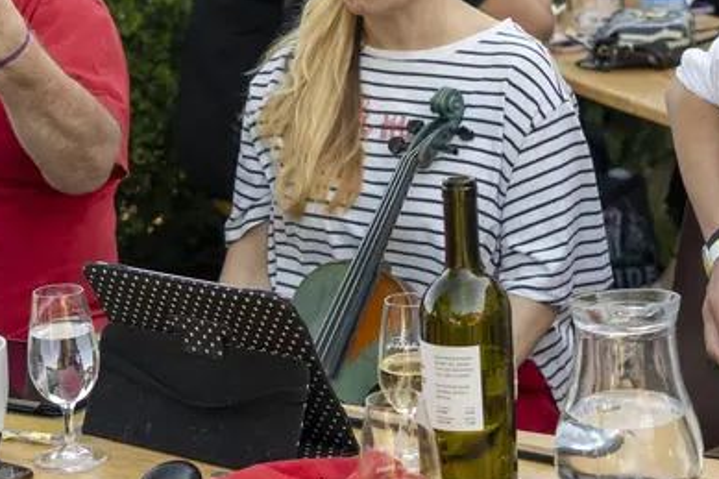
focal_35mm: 108
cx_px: 591
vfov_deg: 12.6
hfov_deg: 18.7
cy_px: 151
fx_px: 2156
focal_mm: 40
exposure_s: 1/160
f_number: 4
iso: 125
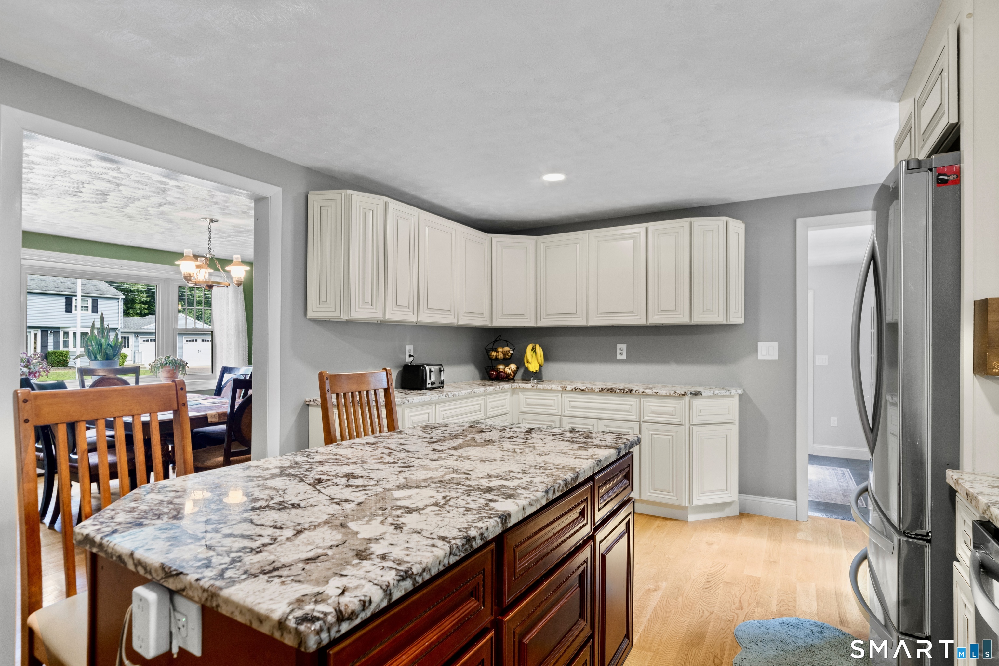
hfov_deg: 93.3
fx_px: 472
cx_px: 500
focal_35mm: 17
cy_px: 333
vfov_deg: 70.4
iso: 320
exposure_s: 1/1.25
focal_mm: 17
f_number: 9
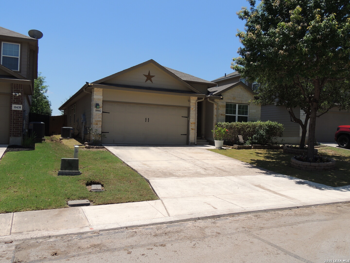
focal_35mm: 30
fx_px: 303
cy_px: 132
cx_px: 175
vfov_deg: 46.8
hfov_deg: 60.0
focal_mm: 5.3
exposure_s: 1/1250
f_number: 3.5
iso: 100
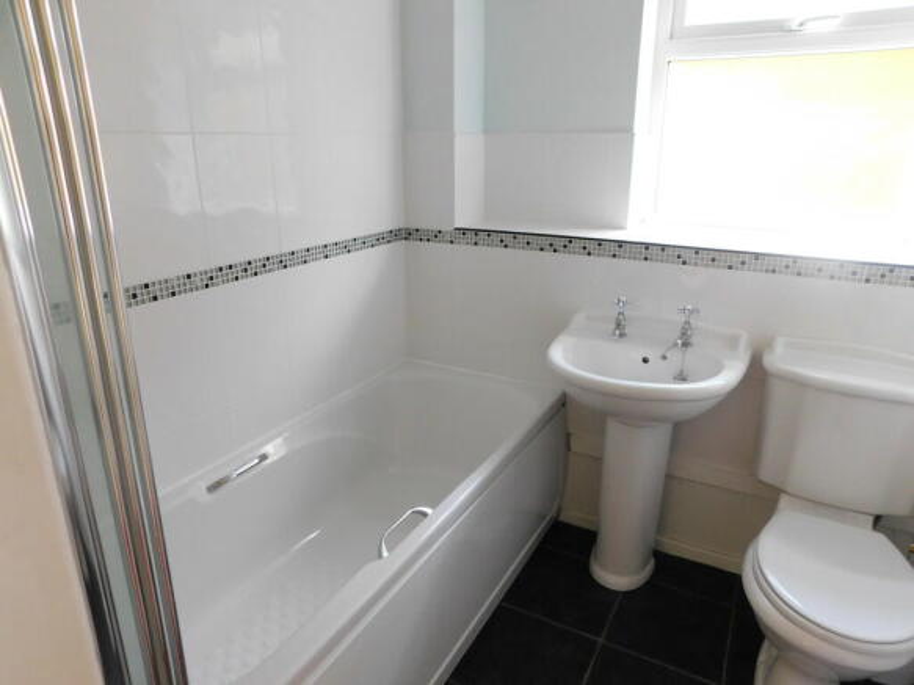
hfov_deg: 73.9
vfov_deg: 58.9
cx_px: 457
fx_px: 607
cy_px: 342
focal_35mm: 23
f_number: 3
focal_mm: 4
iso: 280
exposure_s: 1/30
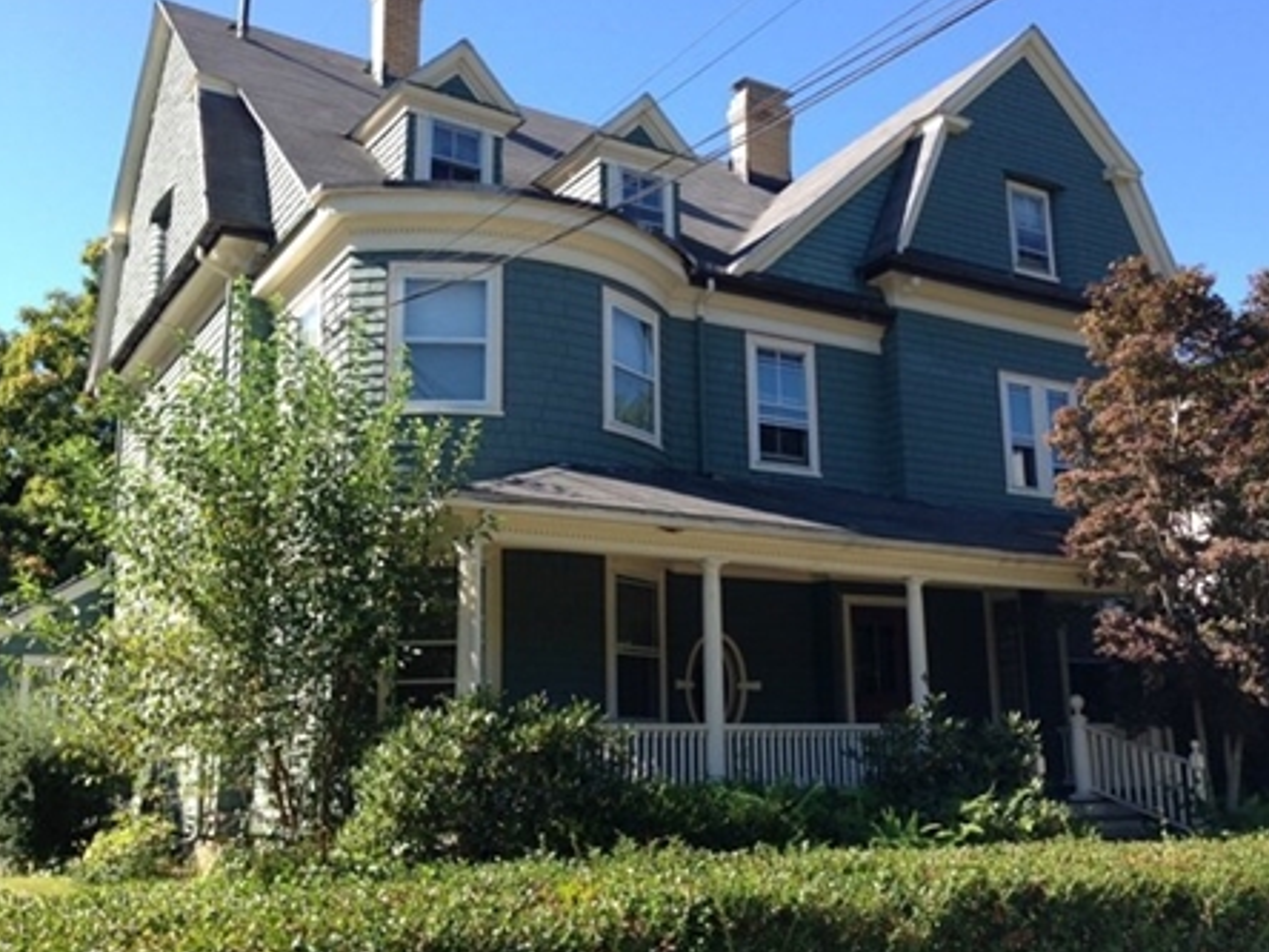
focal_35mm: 38
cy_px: 459
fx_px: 1393
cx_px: 719
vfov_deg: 37.7
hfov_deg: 48.8
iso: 50
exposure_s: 1/471
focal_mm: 4.13
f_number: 2.4
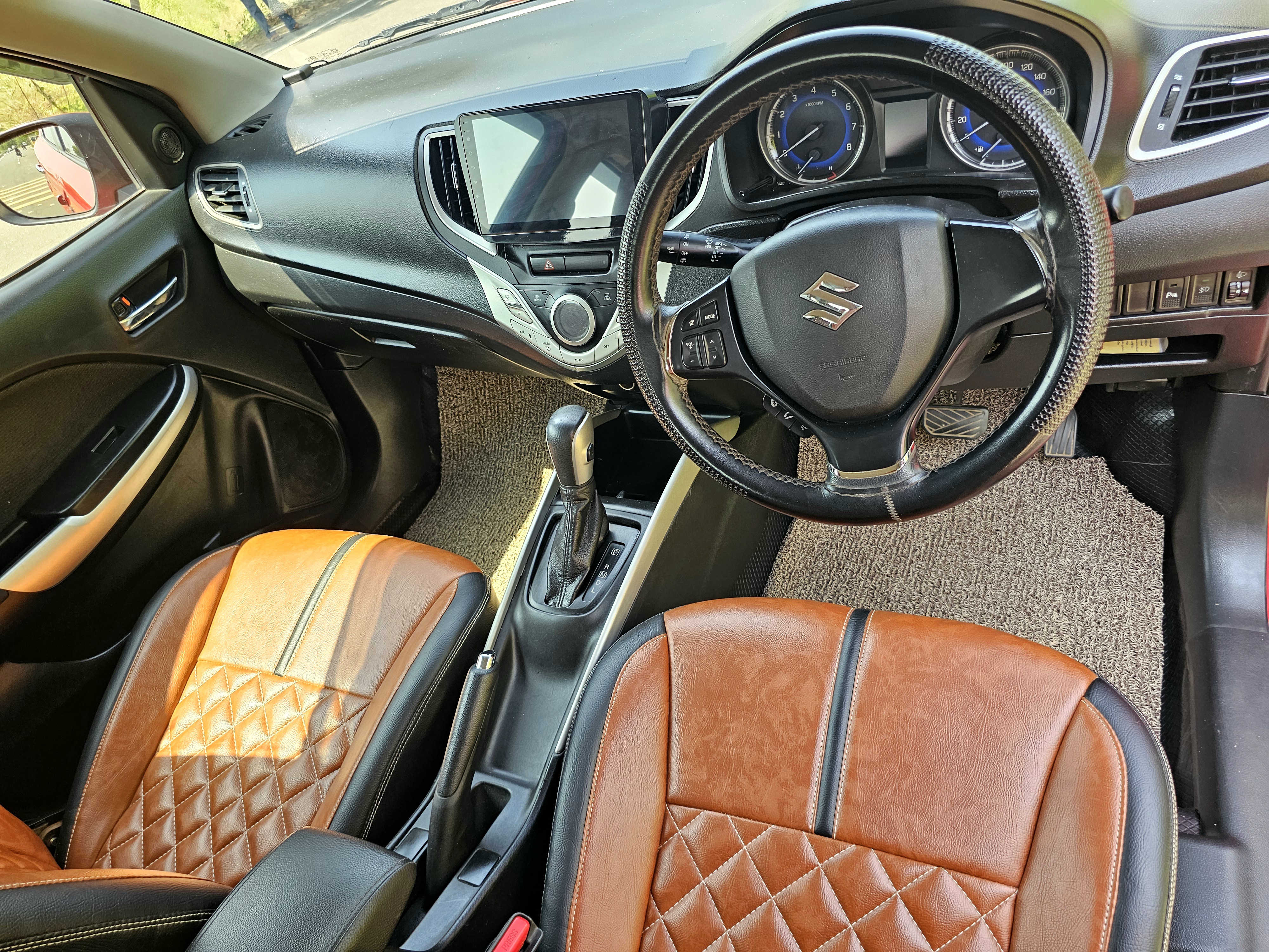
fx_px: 843
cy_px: 476
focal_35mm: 23
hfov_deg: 73.9
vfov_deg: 58.9
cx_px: 634
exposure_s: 1/182
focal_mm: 6.3
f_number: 1.7
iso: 125
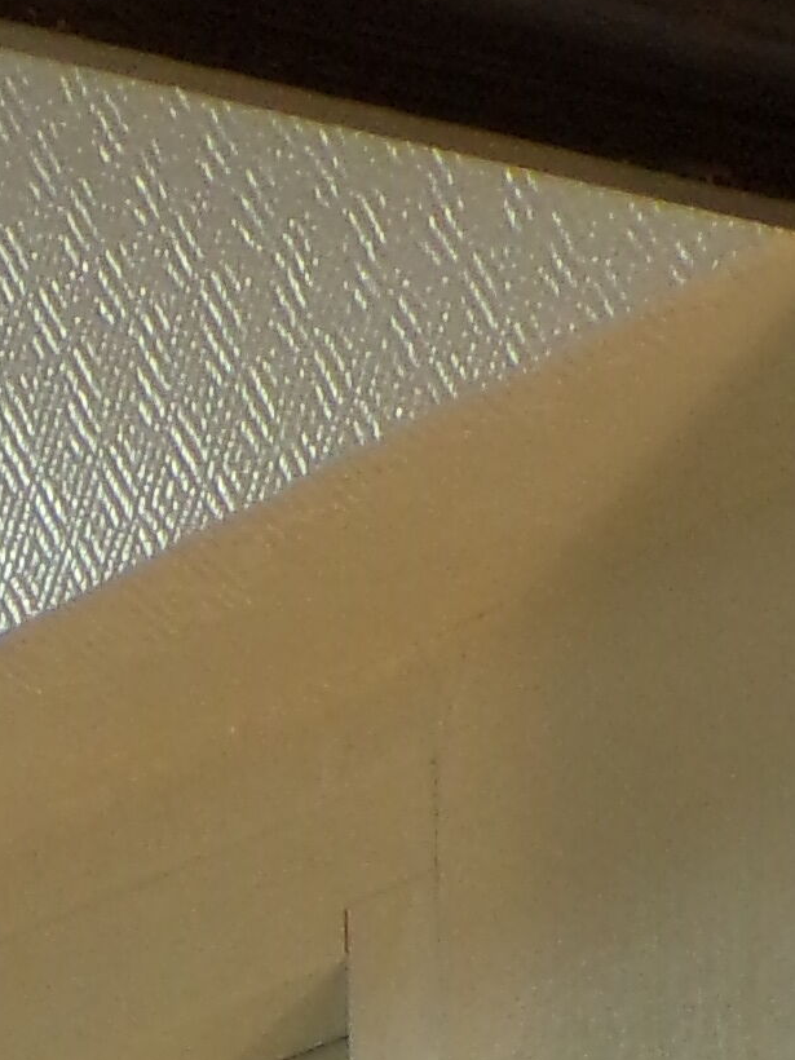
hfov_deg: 6.3
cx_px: -131
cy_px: 2907
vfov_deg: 7.6
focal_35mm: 236
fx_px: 7227
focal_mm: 7.6
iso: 200
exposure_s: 1/30
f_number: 3.4
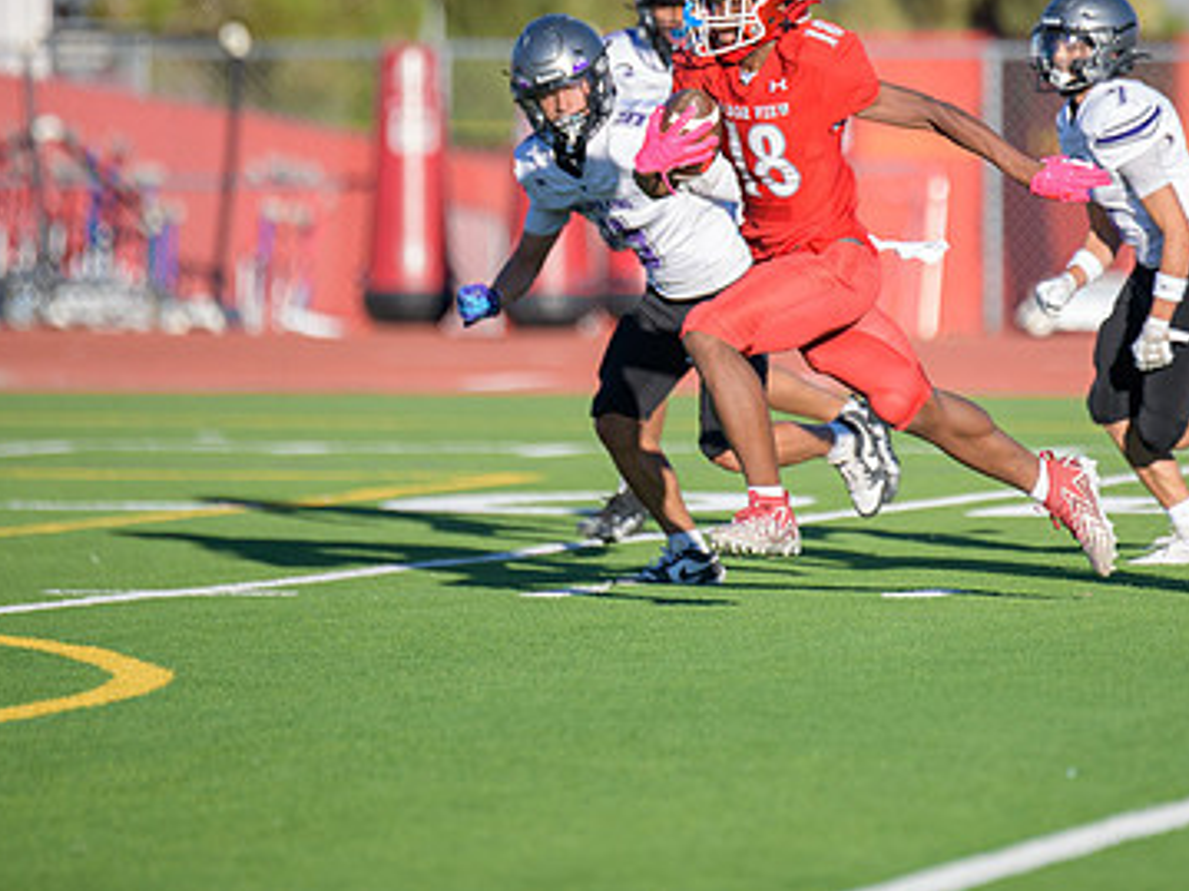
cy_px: 257
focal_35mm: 466
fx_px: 16001
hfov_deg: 4.3
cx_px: 755
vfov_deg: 3.2
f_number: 2.8
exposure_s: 1/4000
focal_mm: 300
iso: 400
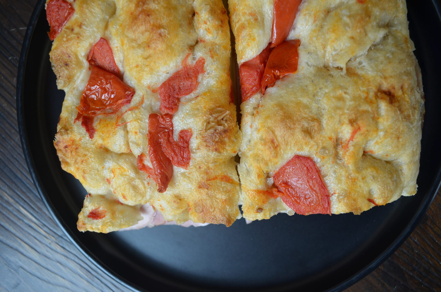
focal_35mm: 30
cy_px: 146
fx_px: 367
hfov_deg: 62.0
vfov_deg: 43.4
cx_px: 220
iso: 400
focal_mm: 20
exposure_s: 1/80
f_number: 4.5
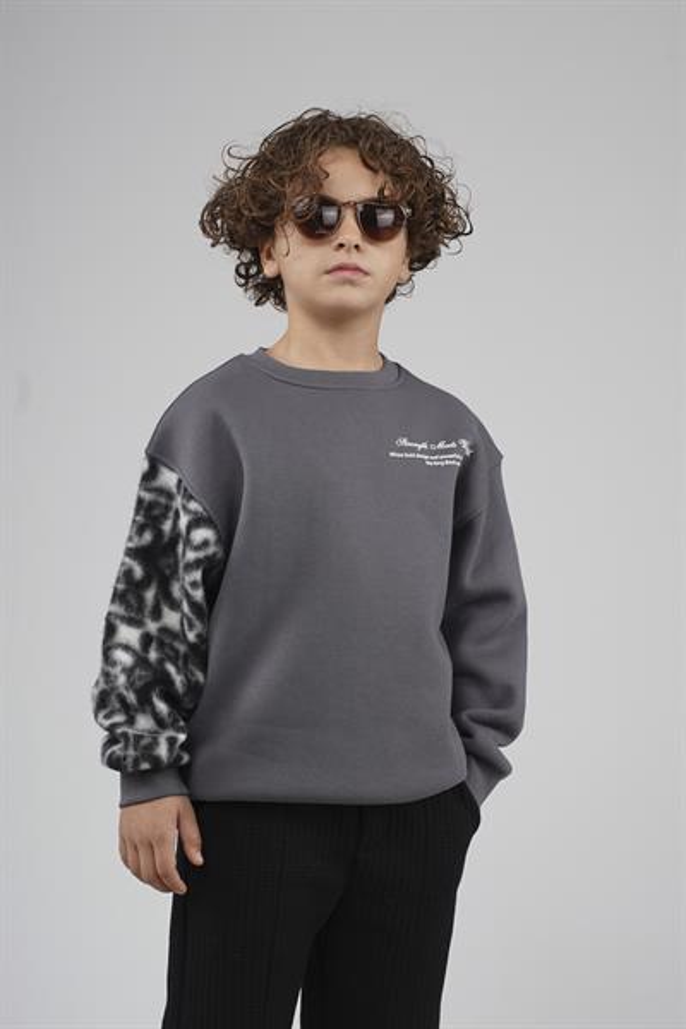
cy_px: 514
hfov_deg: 13.0
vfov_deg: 19.5
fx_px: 3001
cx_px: 343
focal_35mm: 105
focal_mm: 70
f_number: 5.6
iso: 80
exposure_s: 1/160
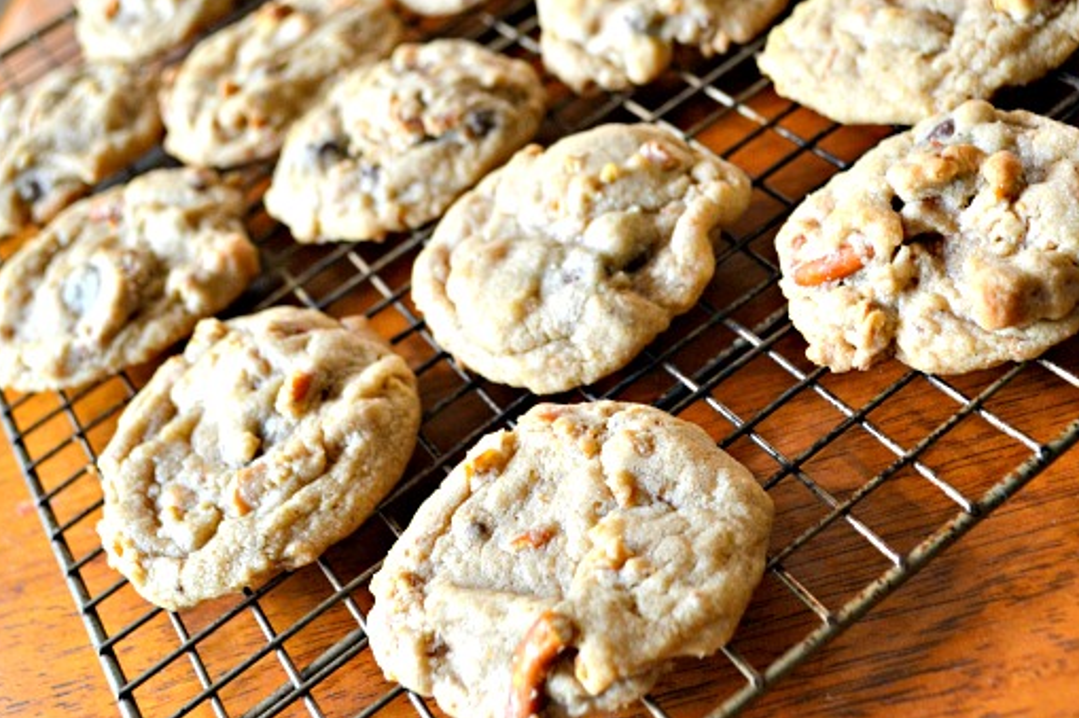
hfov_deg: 42.7
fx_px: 1378
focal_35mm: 46
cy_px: 337
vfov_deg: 29.2
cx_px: 606
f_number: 4.2
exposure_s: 1/15
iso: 900
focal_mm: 26
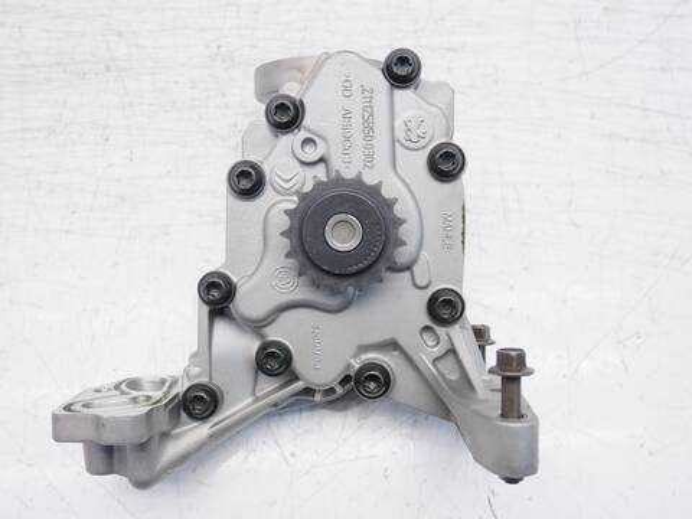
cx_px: 346
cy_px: 260
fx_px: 680
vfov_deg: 41.8
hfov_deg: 54.0
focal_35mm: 34
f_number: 4
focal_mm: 17
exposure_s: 1/60
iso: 200
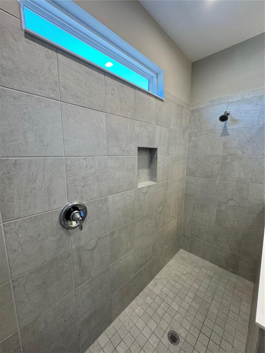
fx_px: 143
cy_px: 176
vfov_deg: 102.1
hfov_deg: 85.7
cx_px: 132
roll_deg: +0.3
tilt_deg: -10.4
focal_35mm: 14
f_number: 2.2
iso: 160
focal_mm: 2.22
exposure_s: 1/120
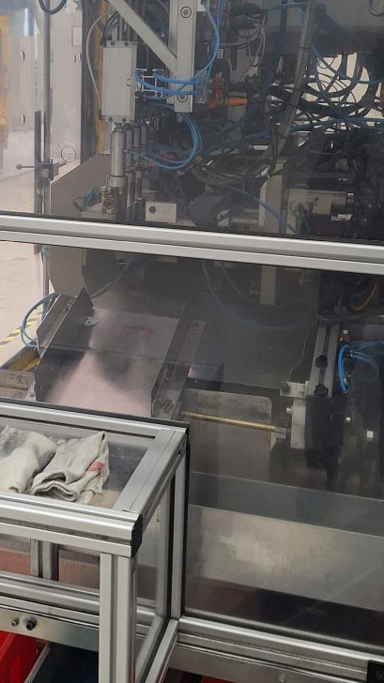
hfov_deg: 25.3
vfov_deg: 43.3
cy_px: 243
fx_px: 852
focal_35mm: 47
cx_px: 123
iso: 50
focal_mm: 5.54
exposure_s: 1/50
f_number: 1.8
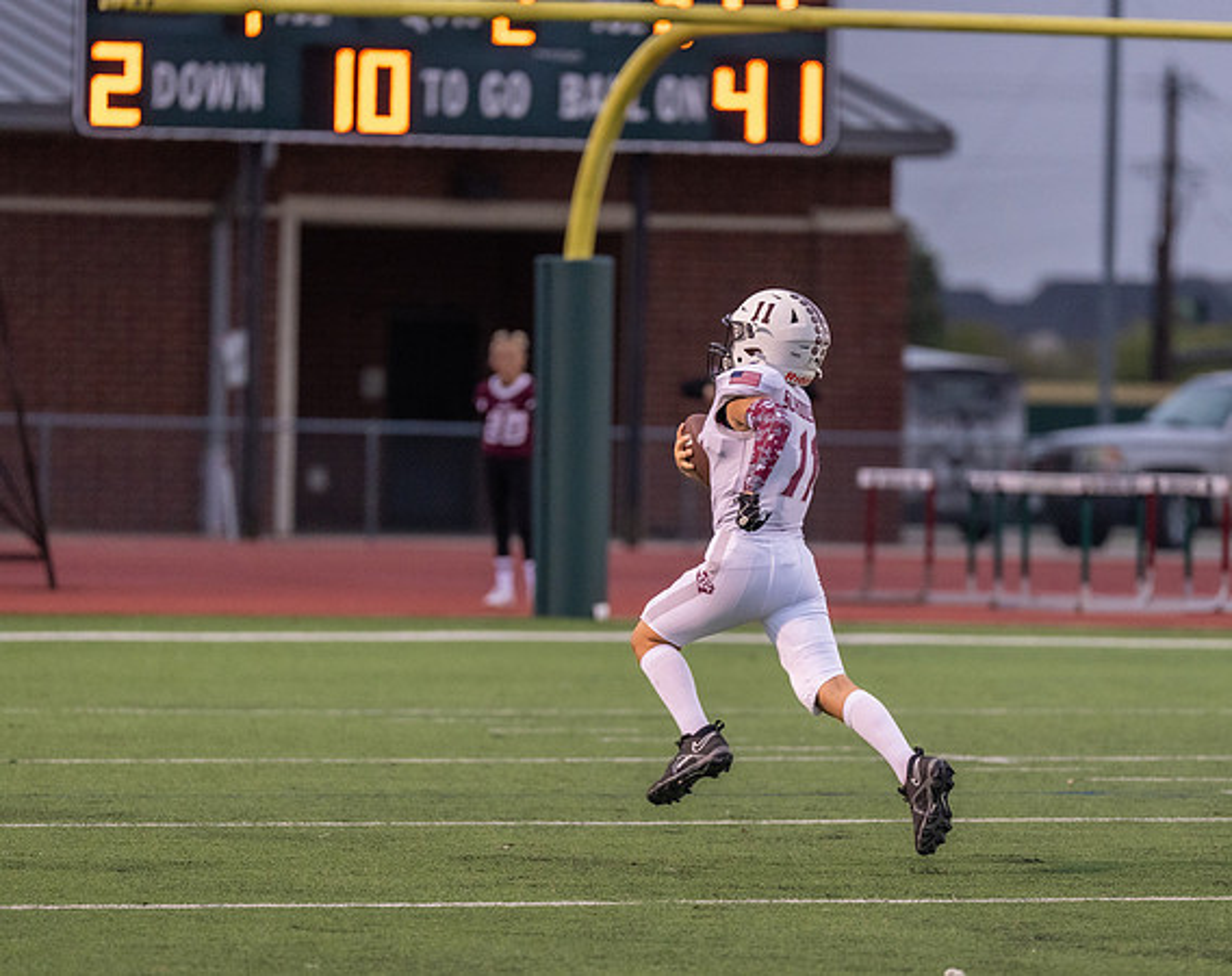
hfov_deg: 6.3
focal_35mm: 306
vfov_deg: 5.0
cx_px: 732
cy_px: 596
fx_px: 11108
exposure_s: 1/1250
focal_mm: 200
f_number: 2.8
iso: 2500
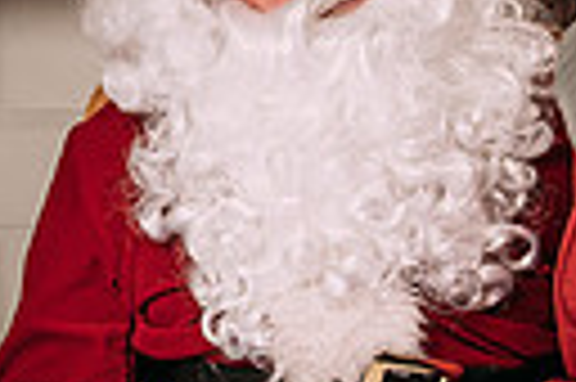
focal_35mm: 177
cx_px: 78
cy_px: 374
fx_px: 2828
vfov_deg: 7.7
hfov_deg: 11.6
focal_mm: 35
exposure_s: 1/100
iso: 100
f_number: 6.3
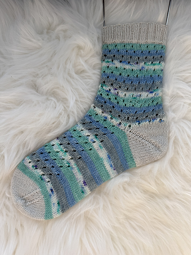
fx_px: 177
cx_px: 96
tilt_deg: -82.6
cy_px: 128
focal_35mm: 24
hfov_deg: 56.8
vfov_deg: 71.6
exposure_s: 1/504
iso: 80
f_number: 1.78
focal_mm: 6.76
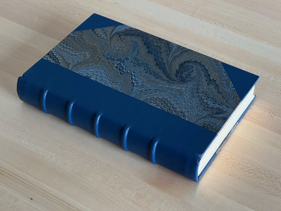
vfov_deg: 19.1
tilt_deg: -43.3
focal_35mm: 77
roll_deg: -0.8
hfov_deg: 25.3
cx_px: 140
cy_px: 106
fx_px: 625
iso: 800
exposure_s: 1/56
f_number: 2.8
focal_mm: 9
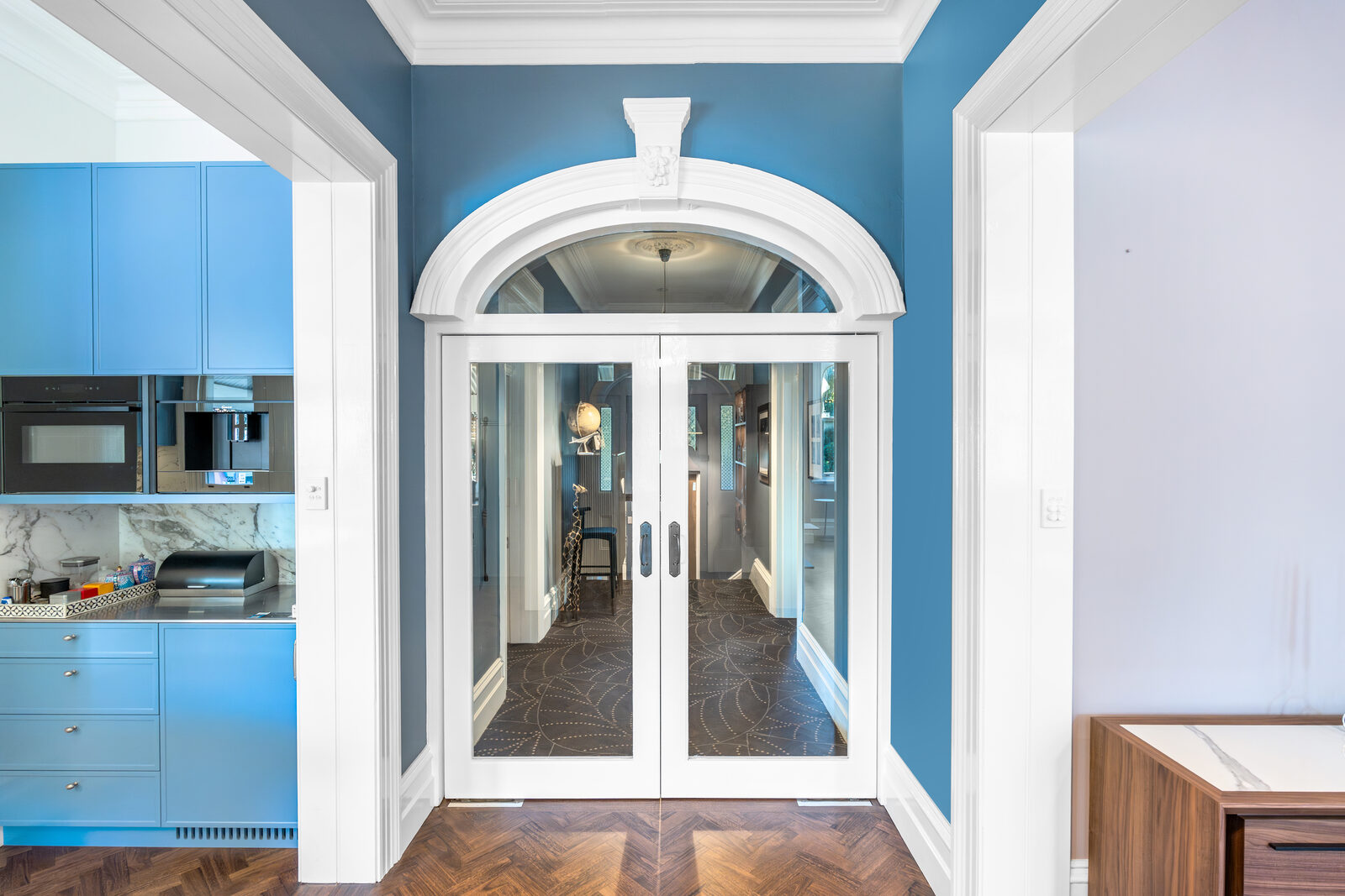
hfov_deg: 93.3
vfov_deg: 70.5
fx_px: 635
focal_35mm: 17
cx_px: 672
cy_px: 448
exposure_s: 1/25
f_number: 4
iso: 640
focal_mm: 17
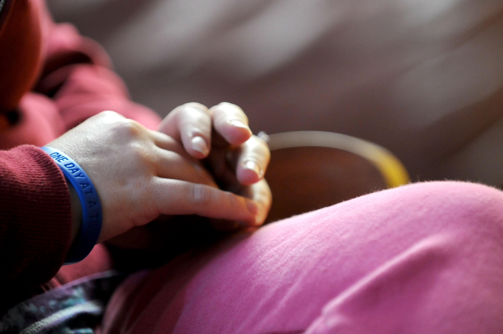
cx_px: 252
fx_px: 3245
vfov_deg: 5.9
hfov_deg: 8.9
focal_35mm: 232
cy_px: 167
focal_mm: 155
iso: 1000
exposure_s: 1/60
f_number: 2.8
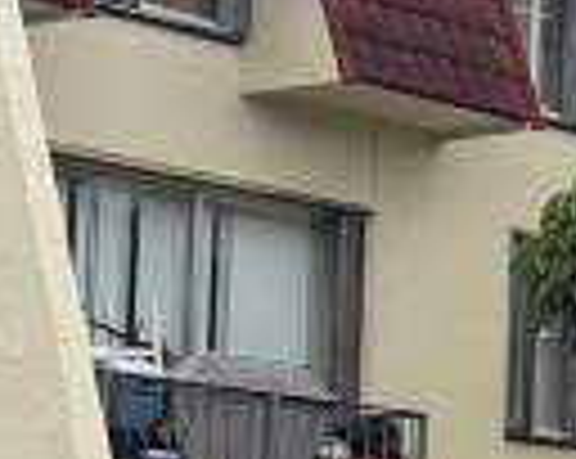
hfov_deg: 9.8
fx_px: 2706
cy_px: 544
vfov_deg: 9.6
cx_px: 1606
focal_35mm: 159
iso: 50
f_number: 1.6
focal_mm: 5.96
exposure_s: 1/2283
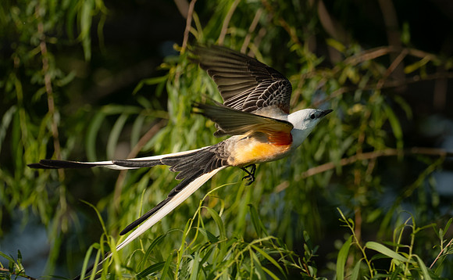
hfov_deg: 2.3
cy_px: 213
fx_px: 11291
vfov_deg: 1.4
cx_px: 175
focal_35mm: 918
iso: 320
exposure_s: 1/2000
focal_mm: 300
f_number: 4
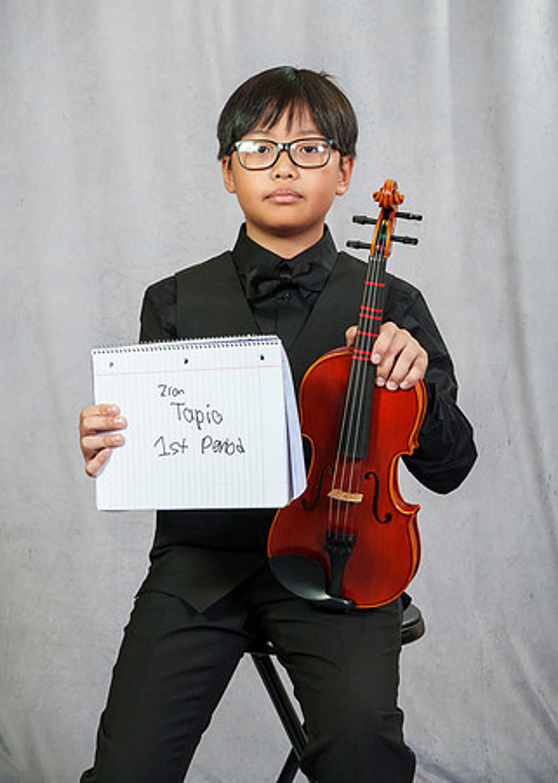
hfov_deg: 14.6
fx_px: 2181
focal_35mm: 98
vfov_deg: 20.3
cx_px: 335
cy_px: 323
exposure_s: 1/200
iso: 800
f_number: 8
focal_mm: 38
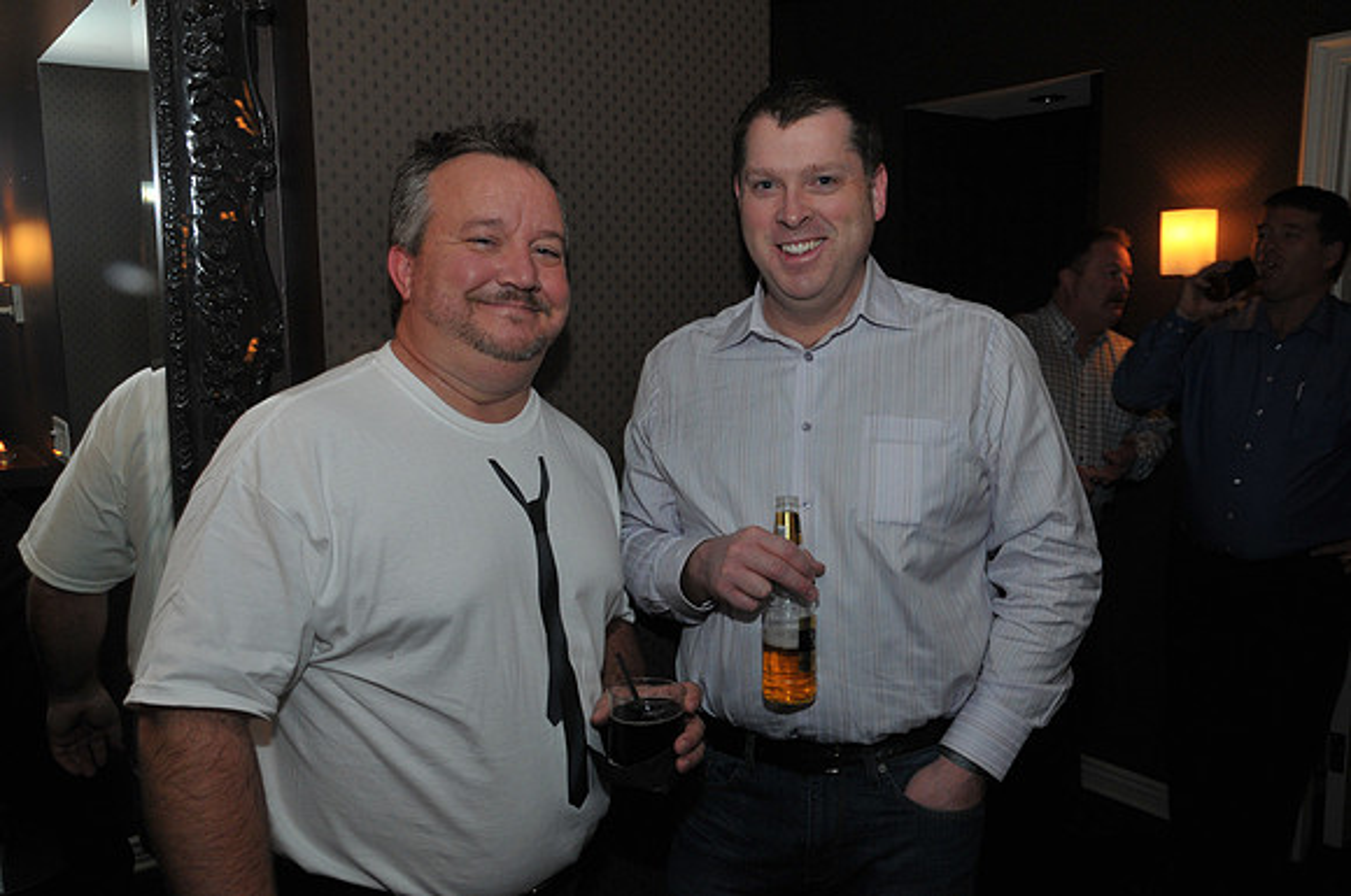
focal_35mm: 30
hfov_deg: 62.0
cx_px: 676
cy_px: 448
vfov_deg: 43.5
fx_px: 1124
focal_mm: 20
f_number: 5.6
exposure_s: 1/50
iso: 500
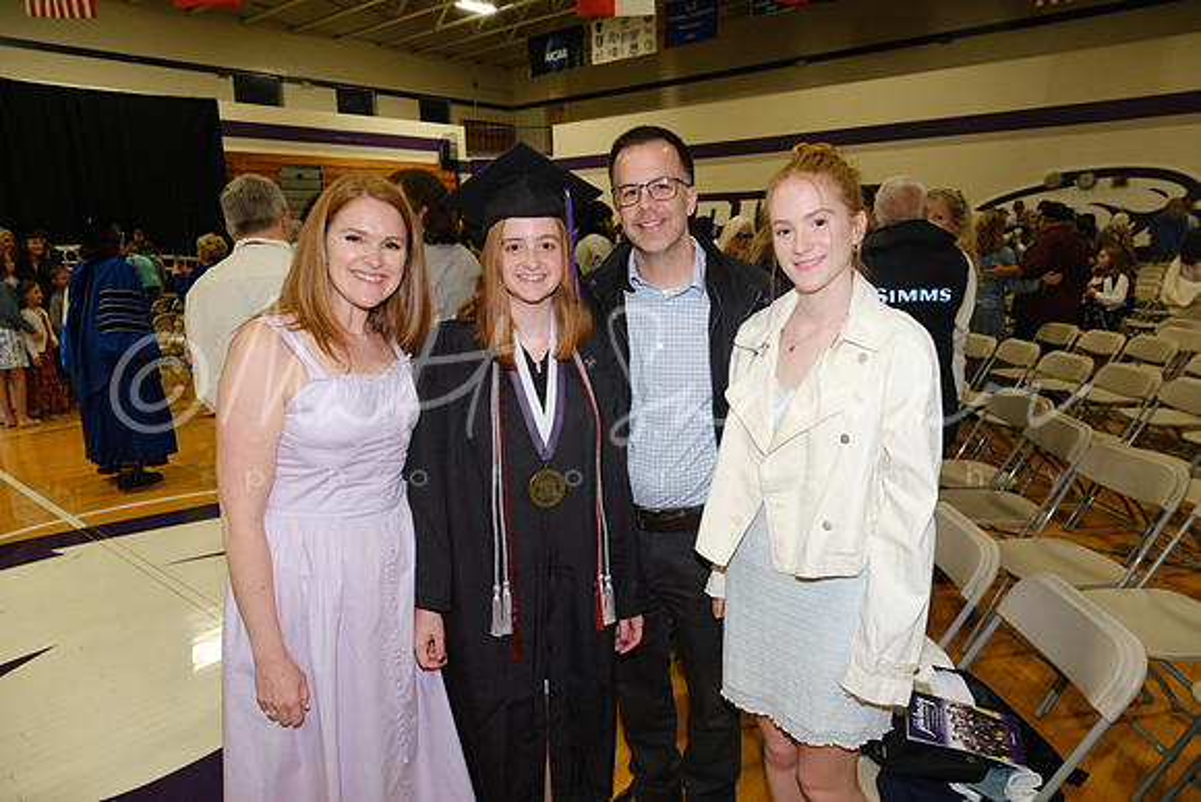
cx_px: 600
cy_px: 401
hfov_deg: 73.7
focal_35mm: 24
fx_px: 801
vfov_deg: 53.2
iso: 1250
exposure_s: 1/125
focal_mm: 16
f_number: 4
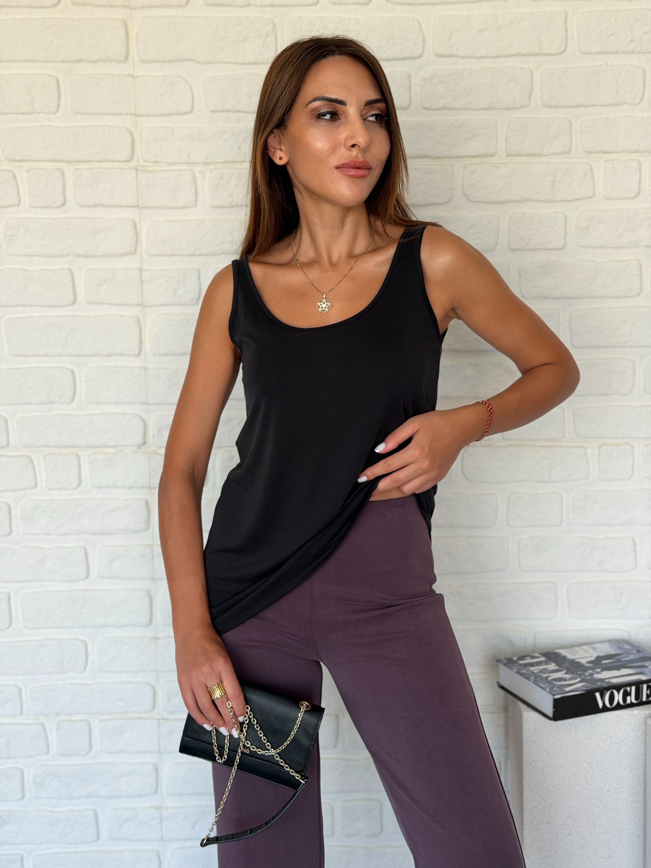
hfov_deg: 30.3
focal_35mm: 48
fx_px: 1204
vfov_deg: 39.7
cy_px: 434
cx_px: 326
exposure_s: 1/137
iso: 50
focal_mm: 6.76
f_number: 1.78
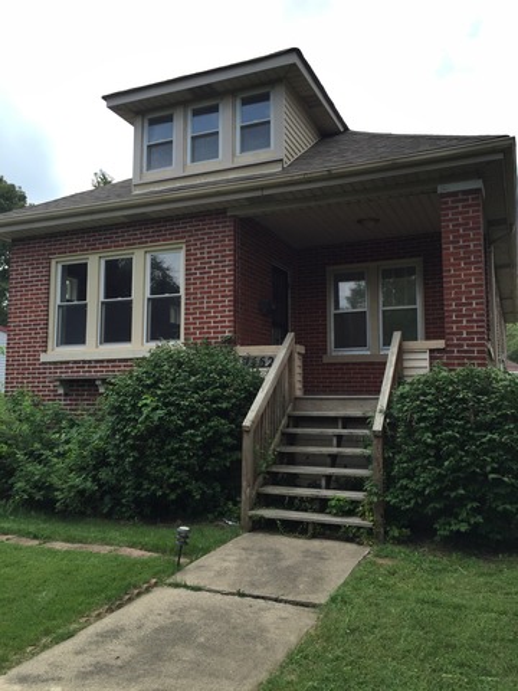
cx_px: 259
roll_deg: -0.3
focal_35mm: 29
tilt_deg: +6.3
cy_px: 346
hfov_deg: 48.2
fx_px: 579
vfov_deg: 61.7
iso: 32
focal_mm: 4.15
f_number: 2.2
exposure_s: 1/842
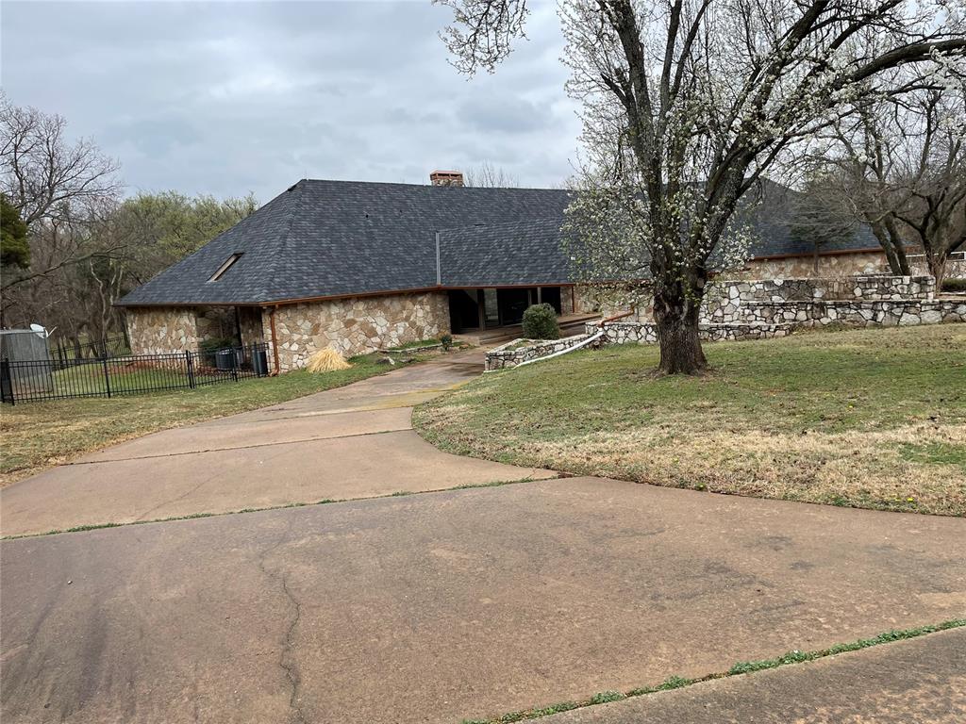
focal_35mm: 26
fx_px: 726
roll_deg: +2.4
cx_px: 483
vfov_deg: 53.1
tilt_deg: -9.2
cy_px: 362
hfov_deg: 67.3
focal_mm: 4.2
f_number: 1.6
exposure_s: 1/1618
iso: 32
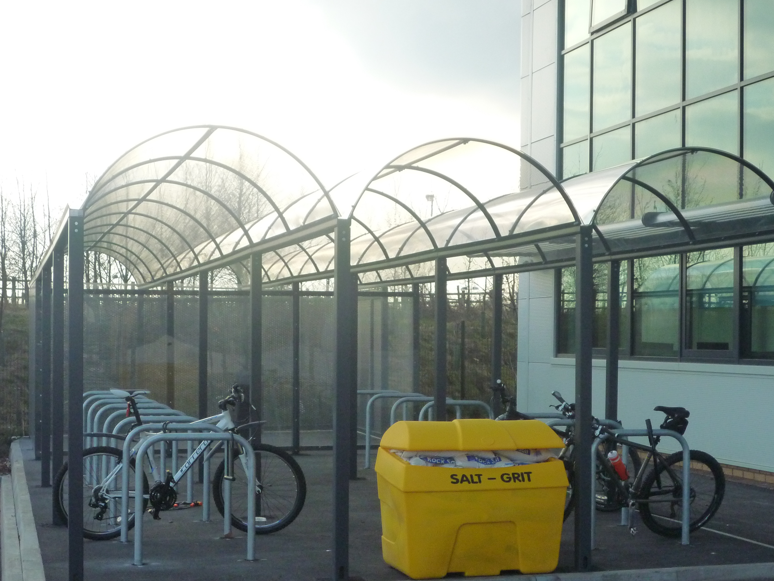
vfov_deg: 22.9
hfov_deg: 30.2
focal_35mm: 64
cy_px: 318
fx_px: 1431
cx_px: 427
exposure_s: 1/320
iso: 400
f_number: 5.2
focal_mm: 9.5
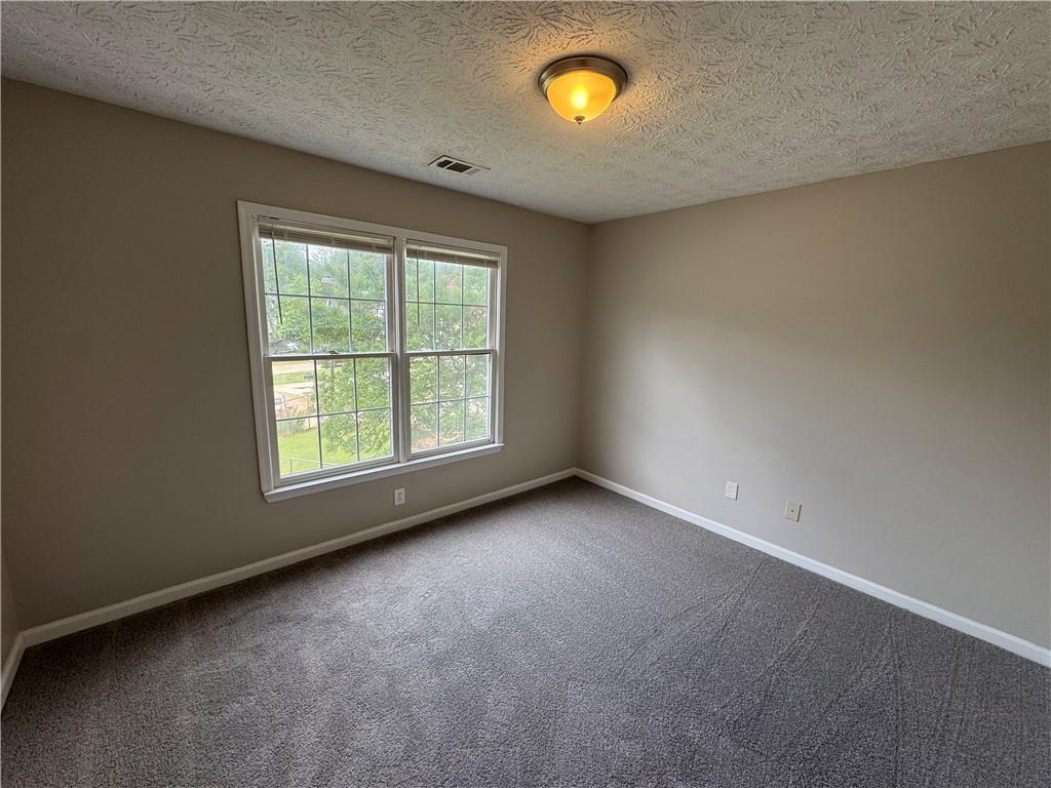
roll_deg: -2.0
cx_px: 526
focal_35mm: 14
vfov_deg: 85.7
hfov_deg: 102.1
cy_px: 394
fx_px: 425
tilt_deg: -10.0
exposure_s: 1/144
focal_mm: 2.22
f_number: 2.2
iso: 40
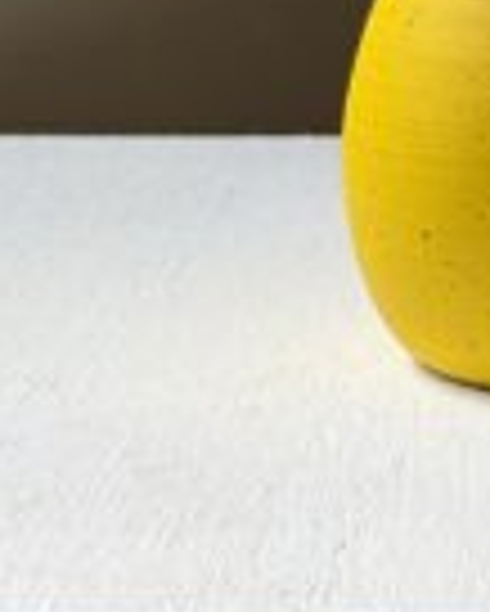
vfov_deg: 13.7
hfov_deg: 11.0
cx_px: 584
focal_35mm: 138
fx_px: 2499
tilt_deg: -6.8
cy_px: -27
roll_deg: -0.4
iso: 64
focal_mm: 6.76
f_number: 1.78
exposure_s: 1/496
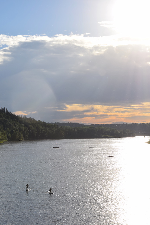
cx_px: 75
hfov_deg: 16.5
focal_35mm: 82
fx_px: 516
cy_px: 112
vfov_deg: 24.6
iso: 200
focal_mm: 55
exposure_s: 1/640
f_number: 13
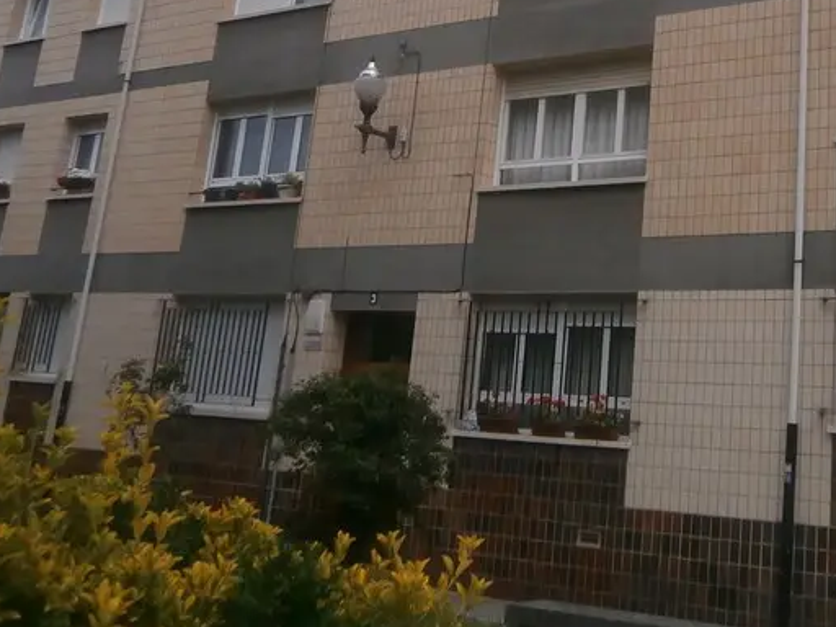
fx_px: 1256
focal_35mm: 52
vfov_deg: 26.7
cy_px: 15
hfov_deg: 35.8
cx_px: 643
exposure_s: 1/1600
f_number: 2.8
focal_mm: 4.7
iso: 80
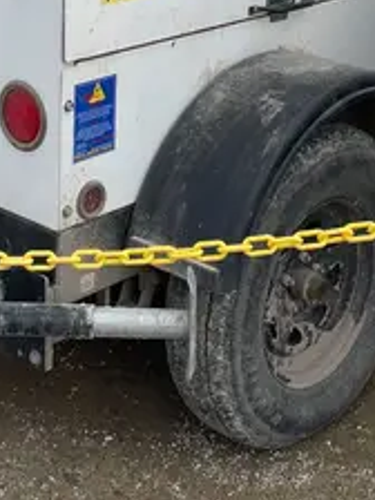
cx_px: 96
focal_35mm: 85
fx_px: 1228
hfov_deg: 17.3
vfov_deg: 22.2
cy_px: 1
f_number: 1.6
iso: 32
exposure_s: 1/1855
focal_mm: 4.2
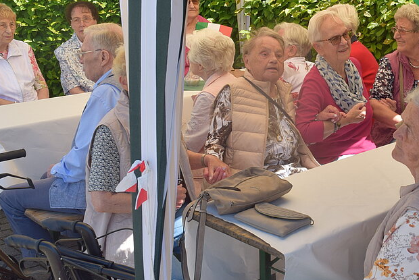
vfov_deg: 22.3
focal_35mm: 61
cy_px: 137
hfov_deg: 31.5
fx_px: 710
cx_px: 369
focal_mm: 21
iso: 200
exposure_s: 1/250
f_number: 8
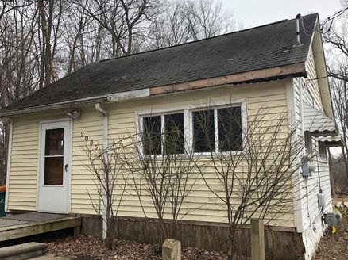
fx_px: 322
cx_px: 177
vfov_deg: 44.1
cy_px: 125
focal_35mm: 32
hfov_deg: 56.8
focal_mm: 3.99
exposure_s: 1/725
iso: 20
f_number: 1.8
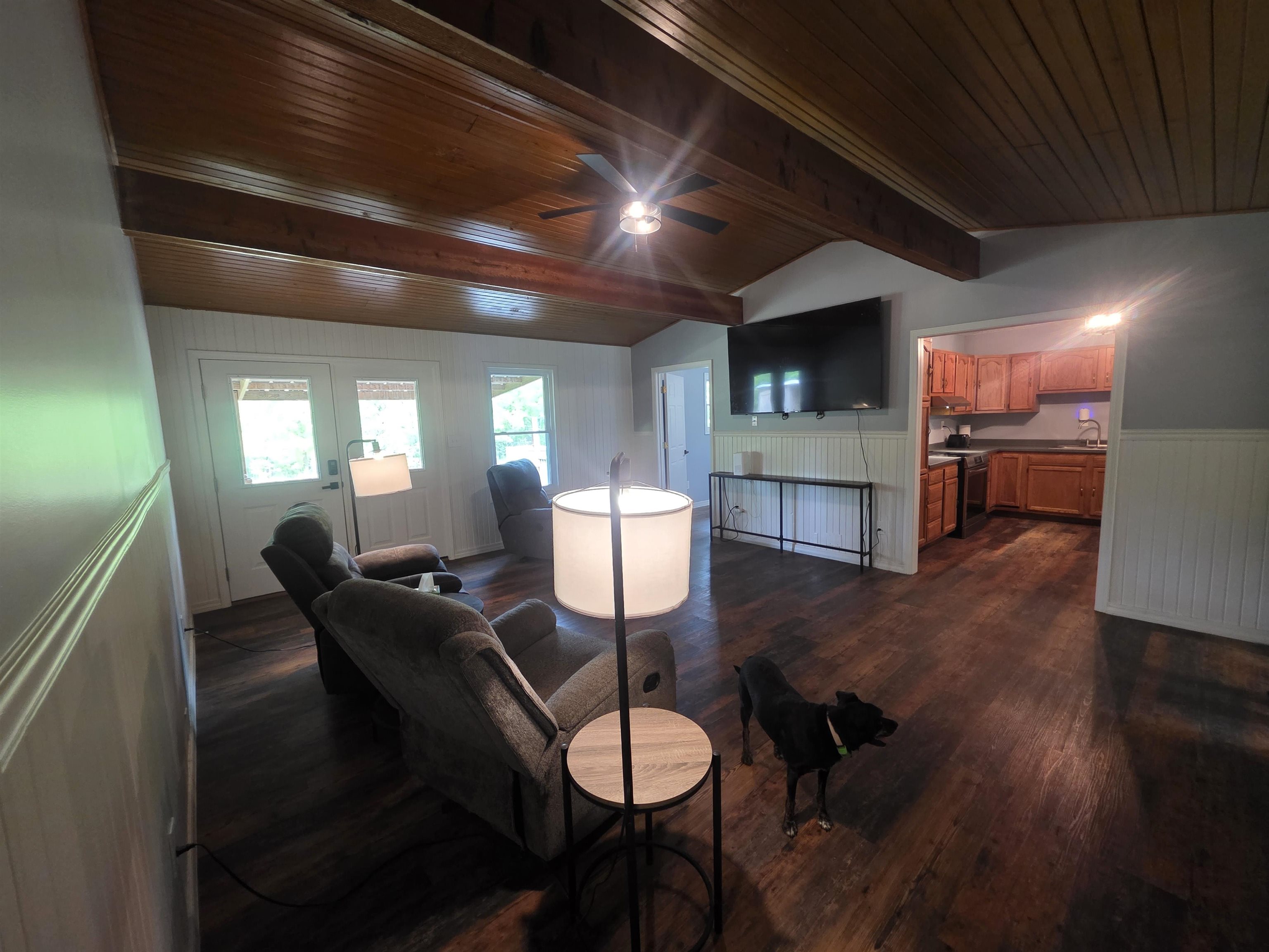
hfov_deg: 106.2
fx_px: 477
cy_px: 476
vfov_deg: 89.9
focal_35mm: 13
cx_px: 634
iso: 640
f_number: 1.9
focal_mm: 2.2
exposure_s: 1/60
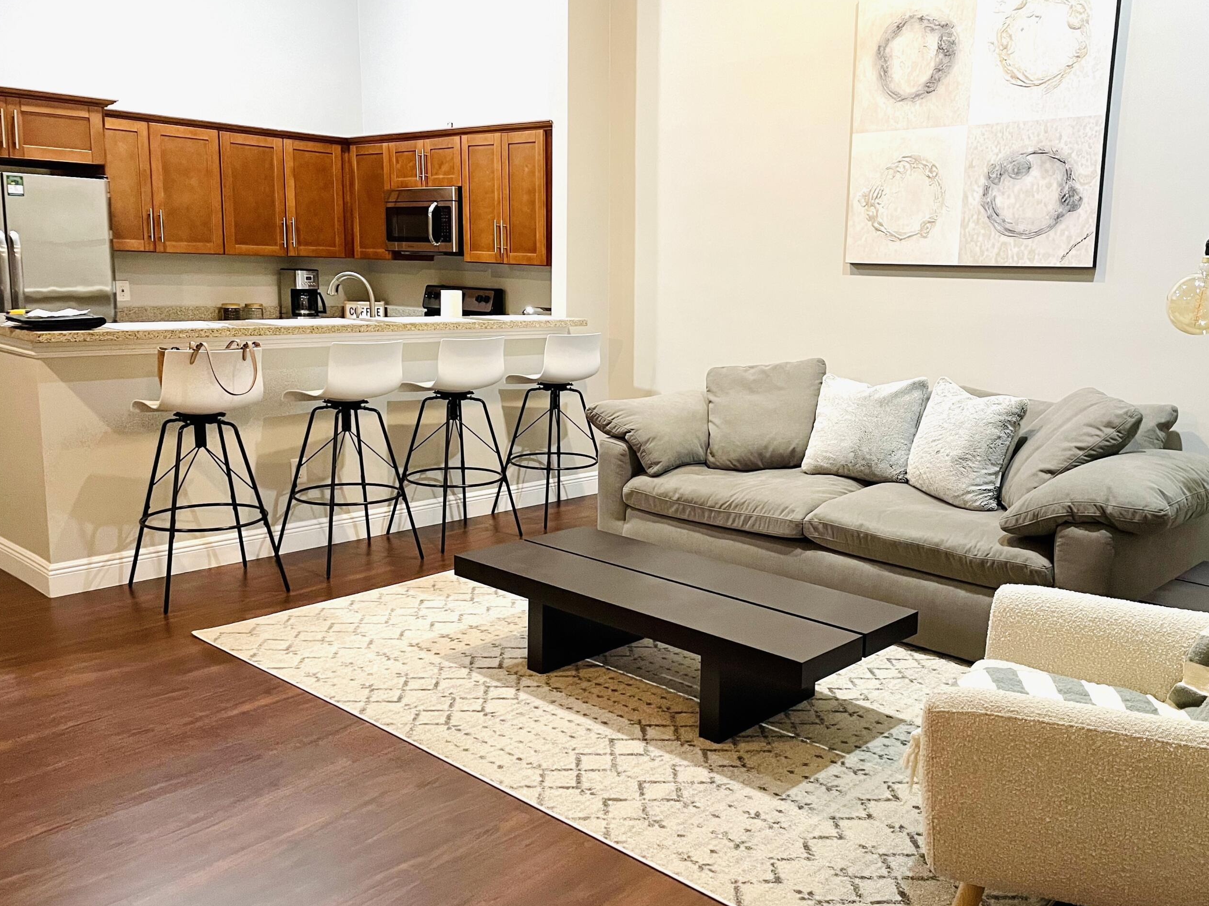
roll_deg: -1.1
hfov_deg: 58.0
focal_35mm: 31
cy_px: 458
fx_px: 1083
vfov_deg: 45.4
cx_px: 708
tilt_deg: -10.2
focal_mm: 4.2
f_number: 1.6
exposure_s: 1/60
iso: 320
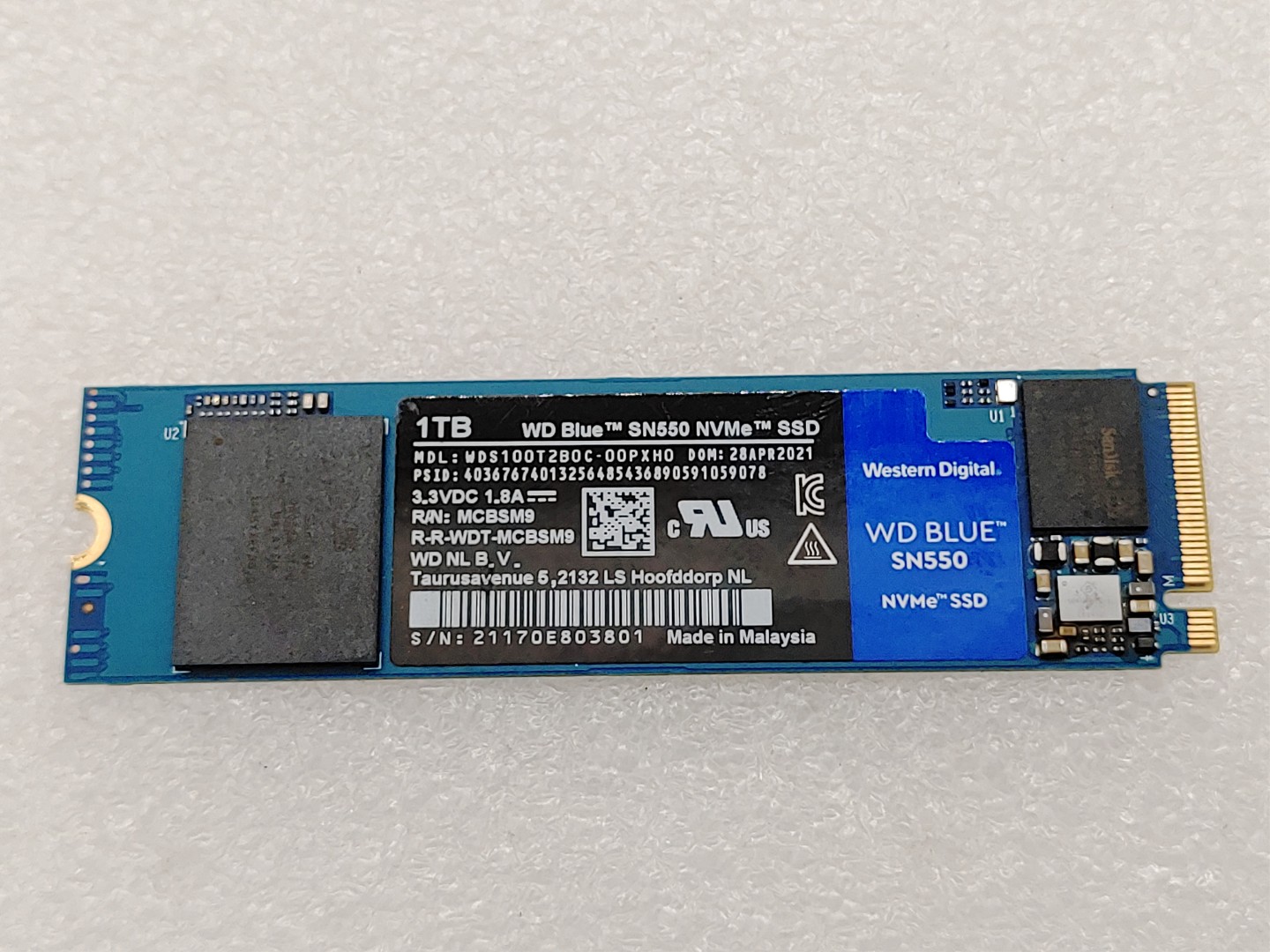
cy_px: 476
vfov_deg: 25.7
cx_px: 635
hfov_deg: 33.8
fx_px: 2091
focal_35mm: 57
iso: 50
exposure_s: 1/143
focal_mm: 4.36
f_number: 1.8
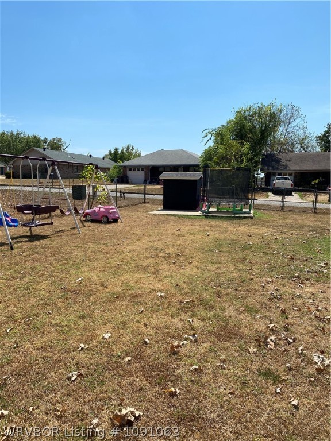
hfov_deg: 53.1
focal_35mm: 26
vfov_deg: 67.3
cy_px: 220
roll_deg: -0.8
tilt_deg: -6.5
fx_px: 331
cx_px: 166
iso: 32
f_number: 1.8
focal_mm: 4.25
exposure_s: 1/3984
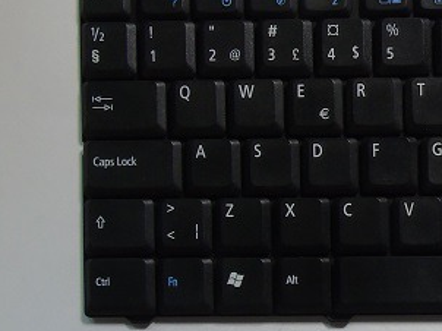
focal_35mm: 72
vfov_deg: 20.4
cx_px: 547
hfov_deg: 24.2
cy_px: 193
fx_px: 919
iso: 200
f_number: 5.7
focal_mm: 5.2
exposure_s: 1/20
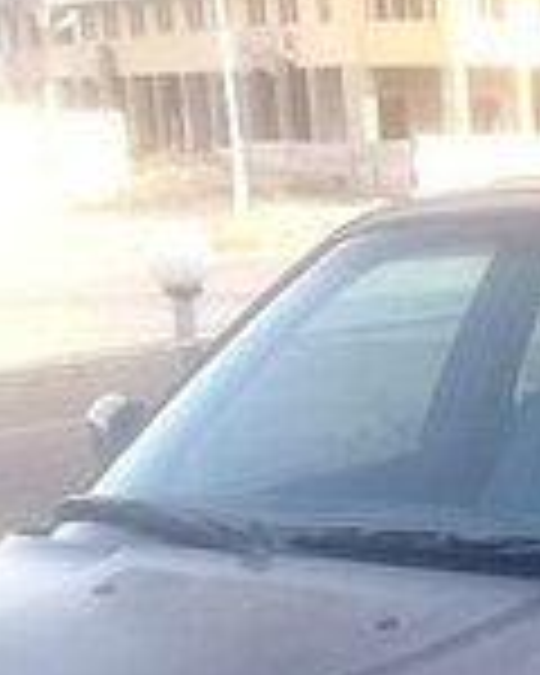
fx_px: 1998
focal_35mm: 100
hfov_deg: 14.6
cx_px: 756
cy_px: 864
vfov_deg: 18.0
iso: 50
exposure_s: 1/100
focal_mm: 3.3
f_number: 2.2
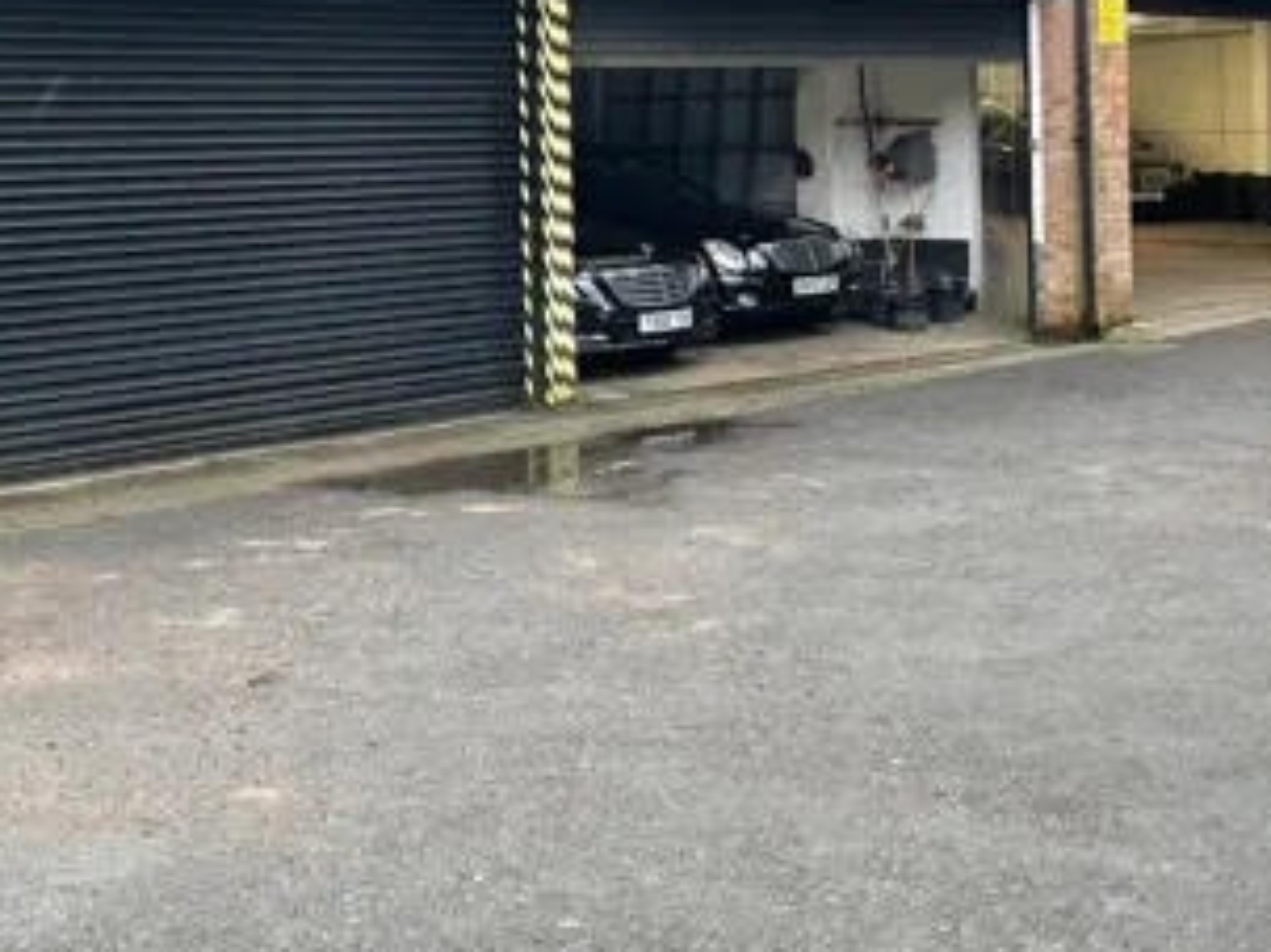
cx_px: 495
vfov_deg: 26.0
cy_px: 176
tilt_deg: -0.3
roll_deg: +0.5
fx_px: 2019
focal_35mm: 55
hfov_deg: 34.8
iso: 64
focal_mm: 4.2
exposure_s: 1/121
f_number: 1.6
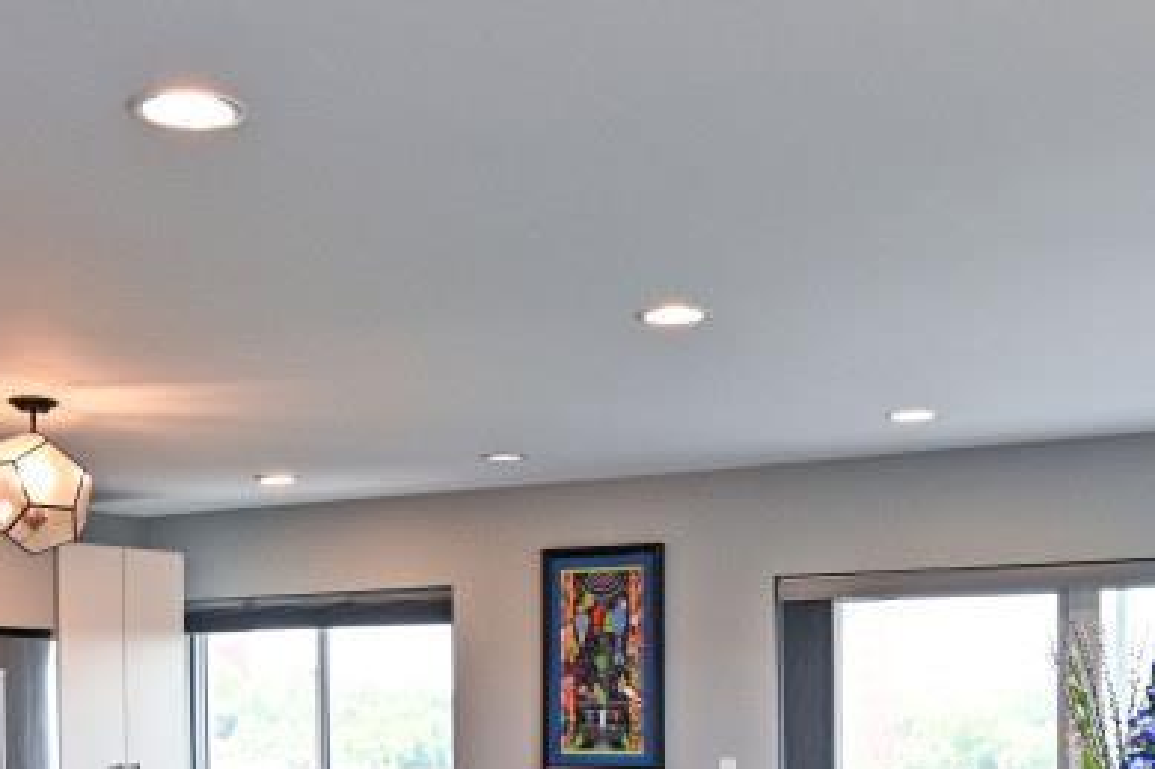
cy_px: 748
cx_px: 564
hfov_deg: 36.9
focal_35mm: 54
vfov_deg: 24.1
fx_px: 1732
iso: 200
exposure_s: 1/60
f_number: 4
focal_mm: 14
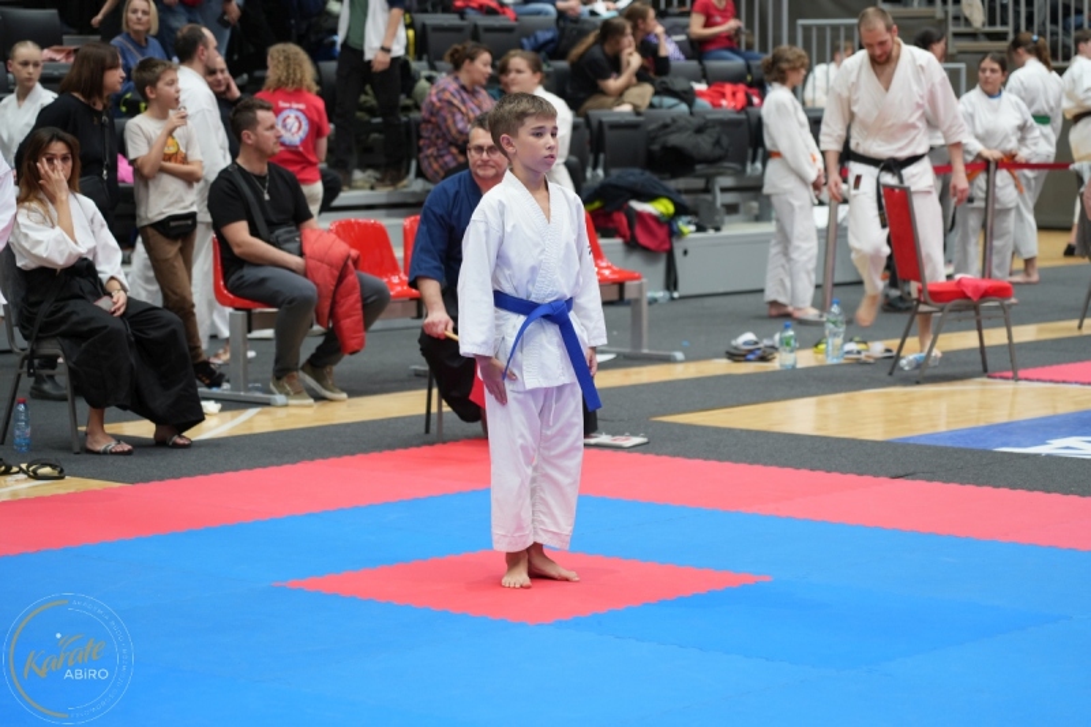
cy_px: 364
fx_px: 3181
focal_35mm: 105
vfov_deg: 13.0
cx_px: 546
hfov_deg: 19.5
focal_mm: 105
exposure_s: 1/80
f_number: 4
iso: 800
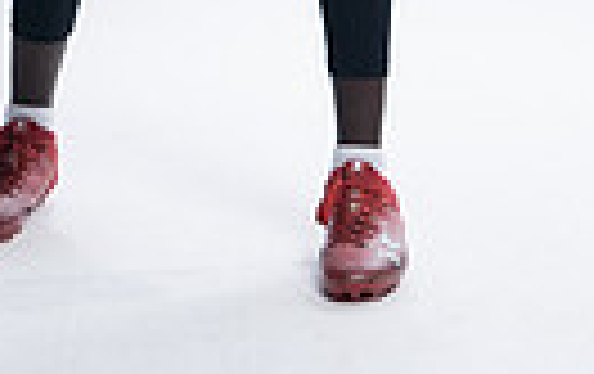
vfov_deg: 4.8
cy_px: -590
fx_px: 4330
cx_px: 248
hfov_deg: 7.8
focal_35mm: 267
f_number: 5.6
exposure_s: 1/250
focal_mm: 77
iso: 200
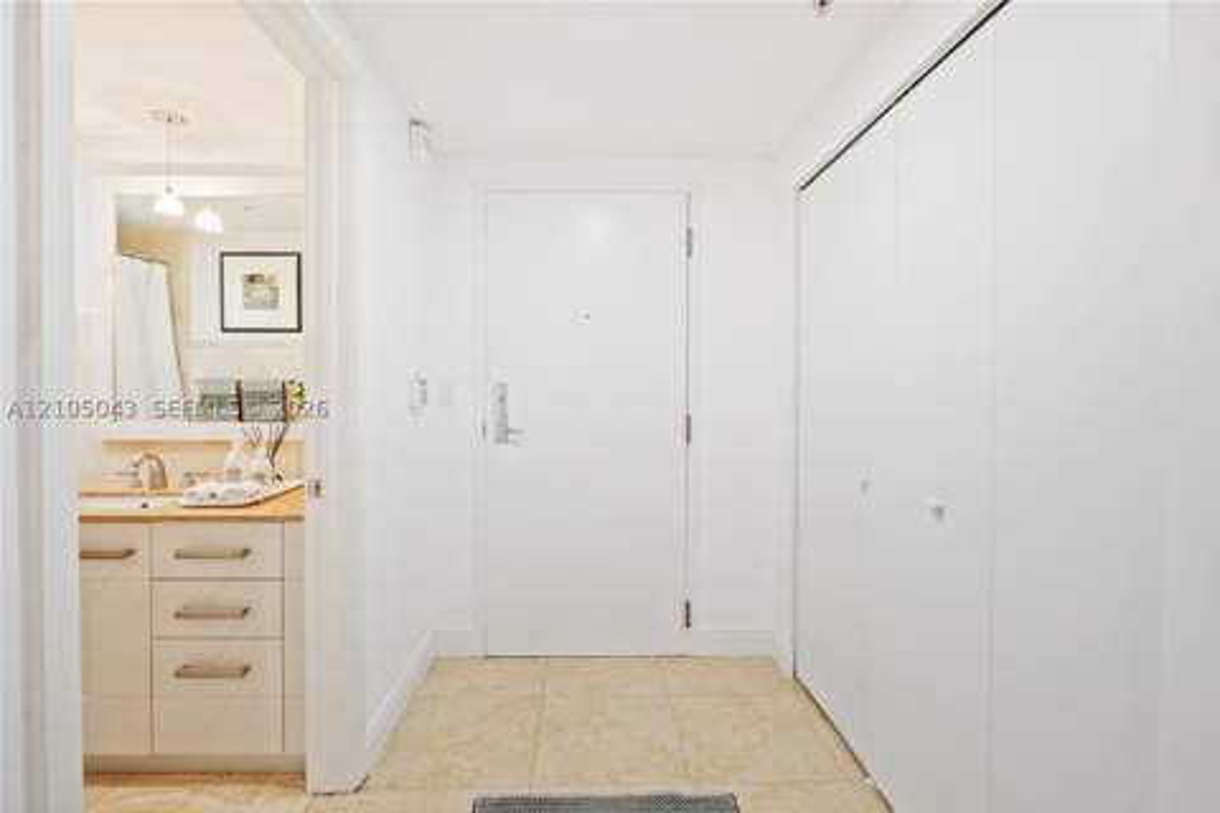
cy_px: 406
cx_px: 610
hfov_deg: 96.7
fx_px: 542
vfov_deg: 73.7
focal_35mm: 16
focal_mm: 16
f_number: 8
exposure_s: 1/15
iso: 1000
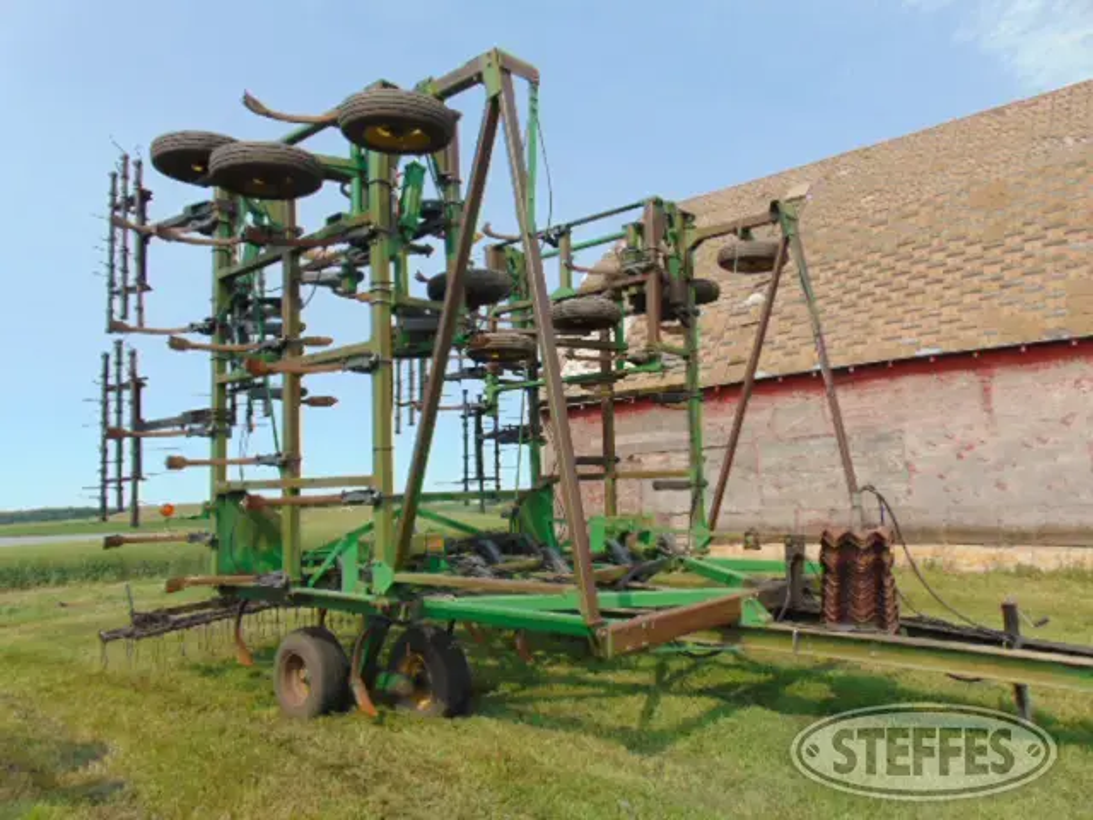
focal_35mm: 25
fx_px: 789
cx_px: 546
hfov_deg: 69.4
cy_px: 410
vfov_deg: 54.9
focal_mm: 4.5
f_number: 7.7
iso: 80
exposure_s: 1/200
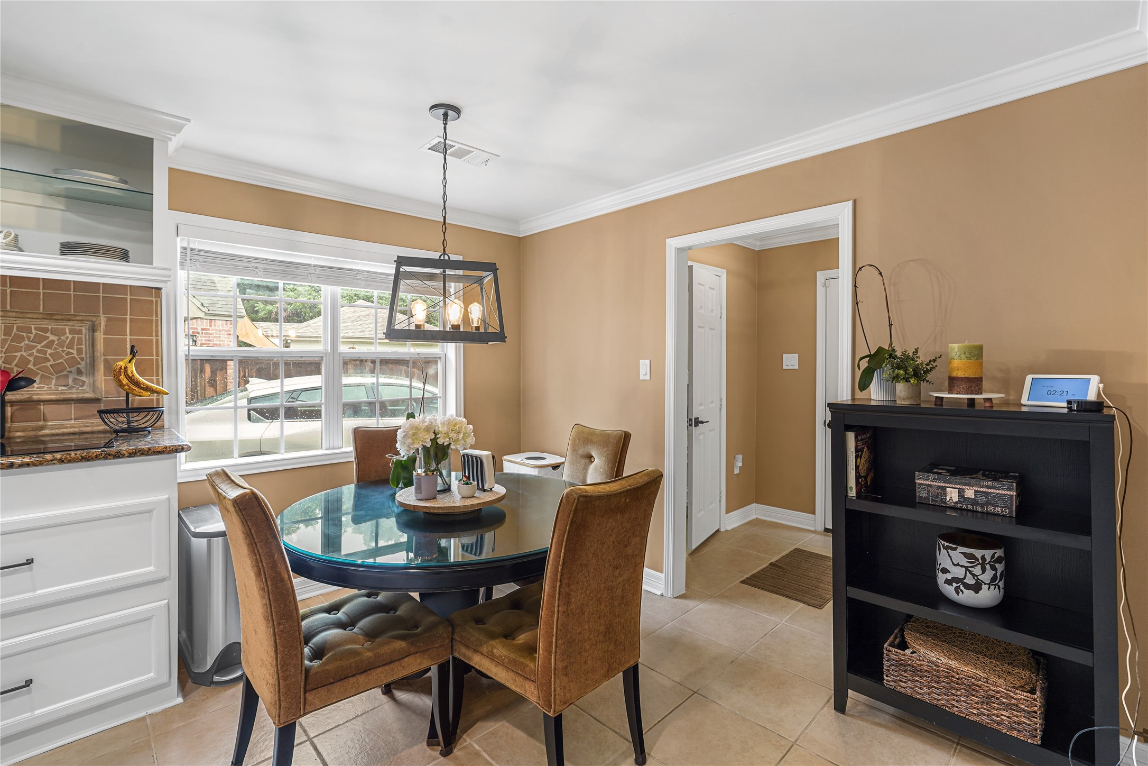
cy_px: 383
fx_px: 510
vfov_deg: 73.7
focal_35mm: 16
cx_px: 574
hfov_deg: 96.7
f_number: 8
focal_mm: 16
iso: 100
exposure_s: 1
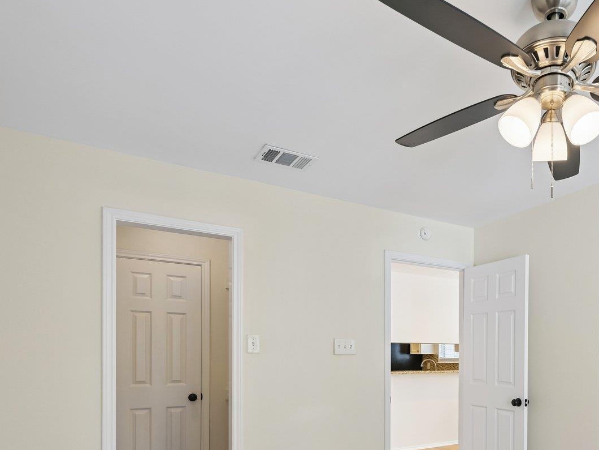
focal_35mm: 26
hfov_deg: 63.0
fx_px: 450
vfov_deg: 50.1
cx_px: 457
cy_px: 357
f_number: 6.7
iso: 100
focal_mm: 14
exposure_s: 1/30
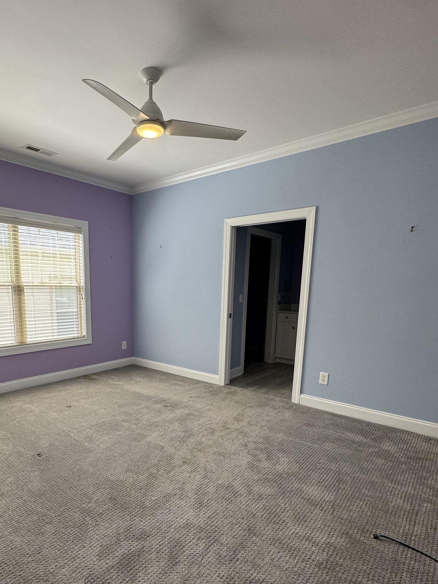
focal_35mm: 20
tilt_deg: -9.9
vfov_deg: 81.0
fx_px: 337
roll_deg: -0.3
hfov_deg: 65.1
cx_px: 167
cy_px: 342
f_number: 2.2
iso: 80
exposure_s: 1/120
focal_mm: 2.22
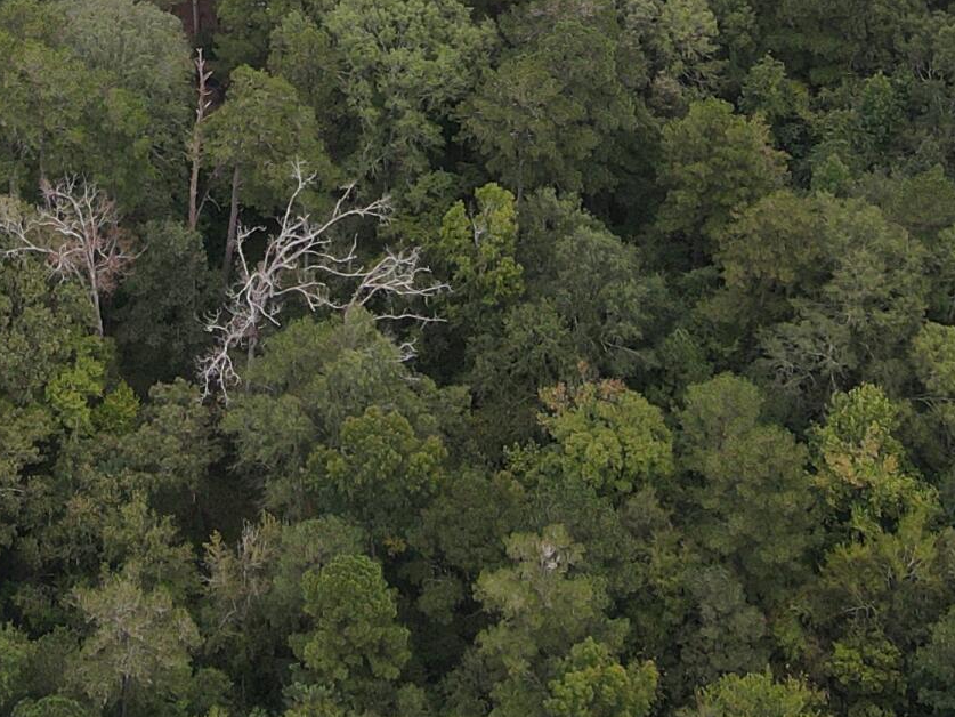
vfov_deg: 15.1
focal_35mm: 86
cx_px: 241
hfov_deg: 22.5
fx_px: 2373
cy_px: -546
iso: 110
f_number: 2.8
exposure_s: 1/100
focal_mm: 4.5
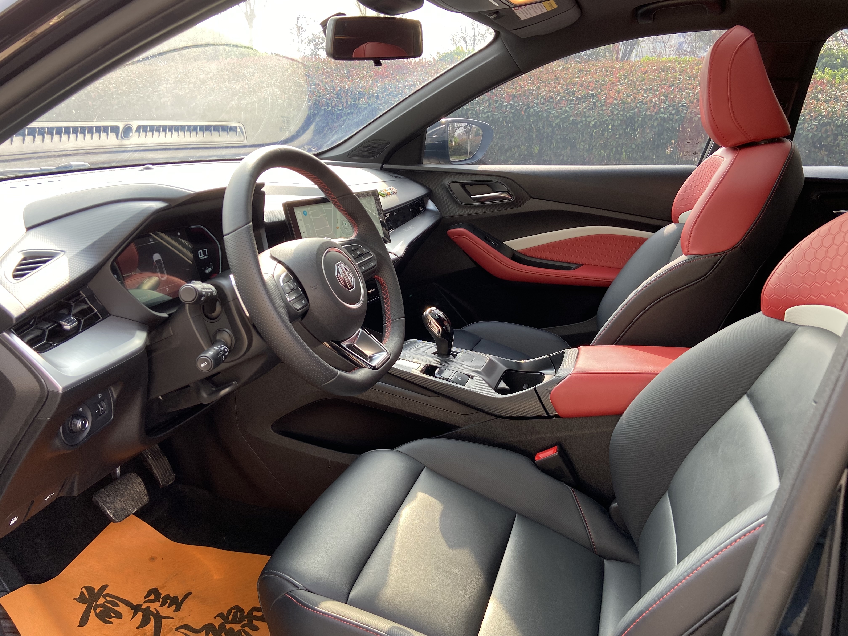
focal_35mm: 26
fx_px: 637
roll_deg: -1.5
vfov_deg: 53.1
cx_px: 424
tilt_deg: -17.6
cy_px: 318
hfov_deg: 67.3
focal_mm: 4.25
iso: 50
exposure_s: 1/122
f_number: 1.8
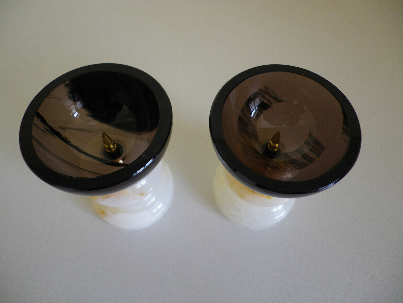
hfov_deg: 63.4
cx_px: 202
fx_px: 326
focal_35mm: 28
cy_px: 152
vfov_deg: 49.7
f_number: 2.6
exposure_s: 1/60
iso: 64
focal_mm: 4.9
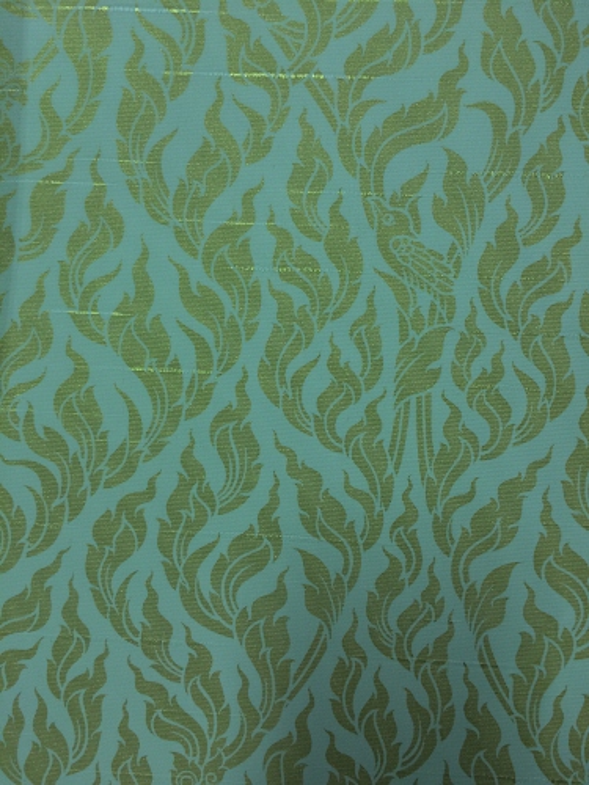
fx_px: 658
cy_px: 392
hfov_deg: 48.2
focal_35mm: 29
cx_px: 294
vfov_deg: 61.7
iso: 64
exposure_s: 1/33
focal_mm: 4.15
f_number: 2.2
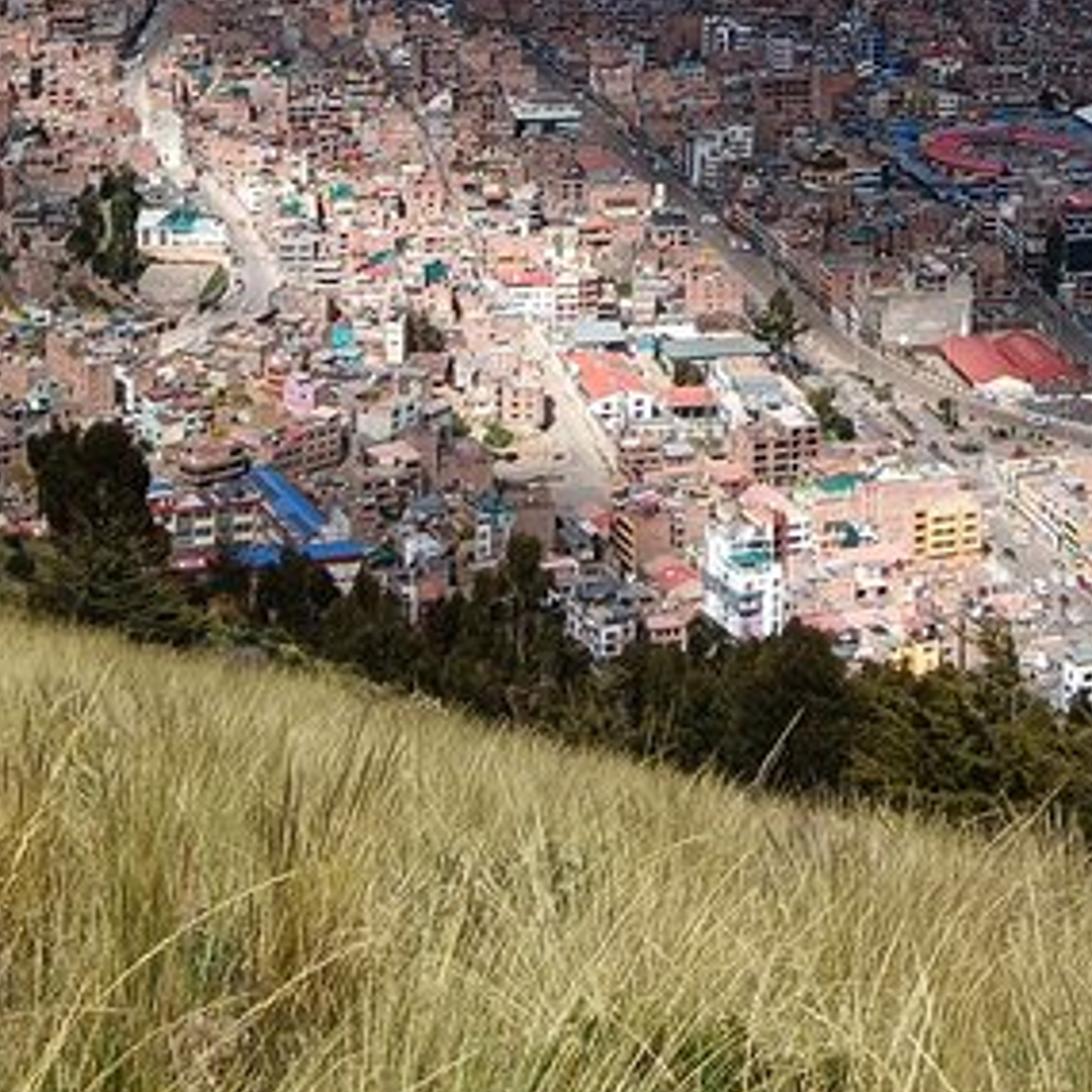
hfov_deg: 16.2
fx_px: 3819
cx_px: 762
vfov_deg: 15.0
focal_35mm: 107
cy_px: -567
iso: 104
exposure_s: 1/949
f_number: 1.9
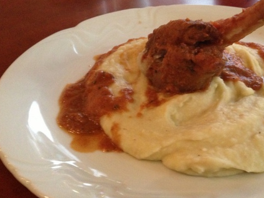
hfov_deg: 37.4
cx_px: 191
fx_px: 382
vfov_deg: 29.1
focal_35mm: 50
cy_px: 90
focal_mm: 4.13
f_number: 2.4
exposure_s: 1/15
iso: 400
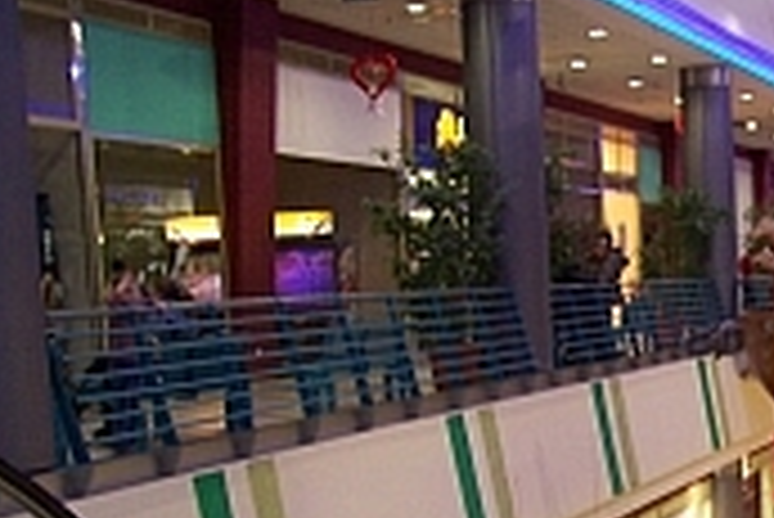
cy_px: 563
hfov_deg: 23.1
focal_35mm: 82
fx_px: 1764
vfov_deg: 16.2
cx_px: 873
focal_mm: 5.6
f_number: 2.7
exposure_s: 1/15
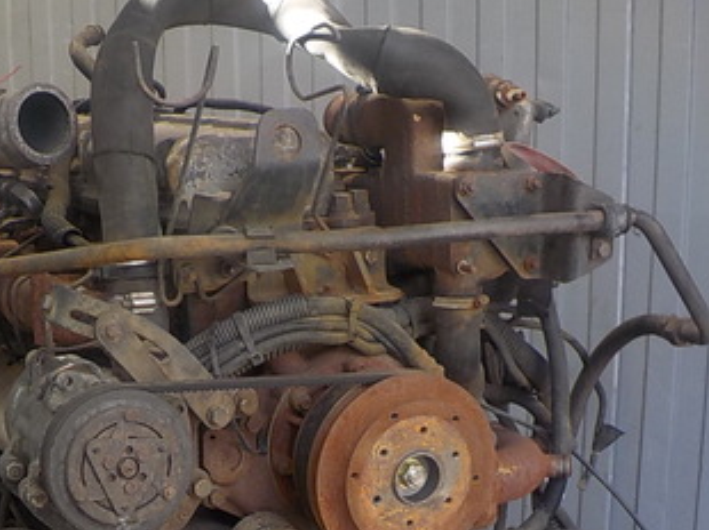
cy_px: 493
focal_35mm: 62
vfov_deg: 22.9
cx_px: 238
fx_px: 1269
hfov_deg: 31.0
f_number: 3.3
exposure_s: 1/40
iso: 125
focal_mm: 4.1
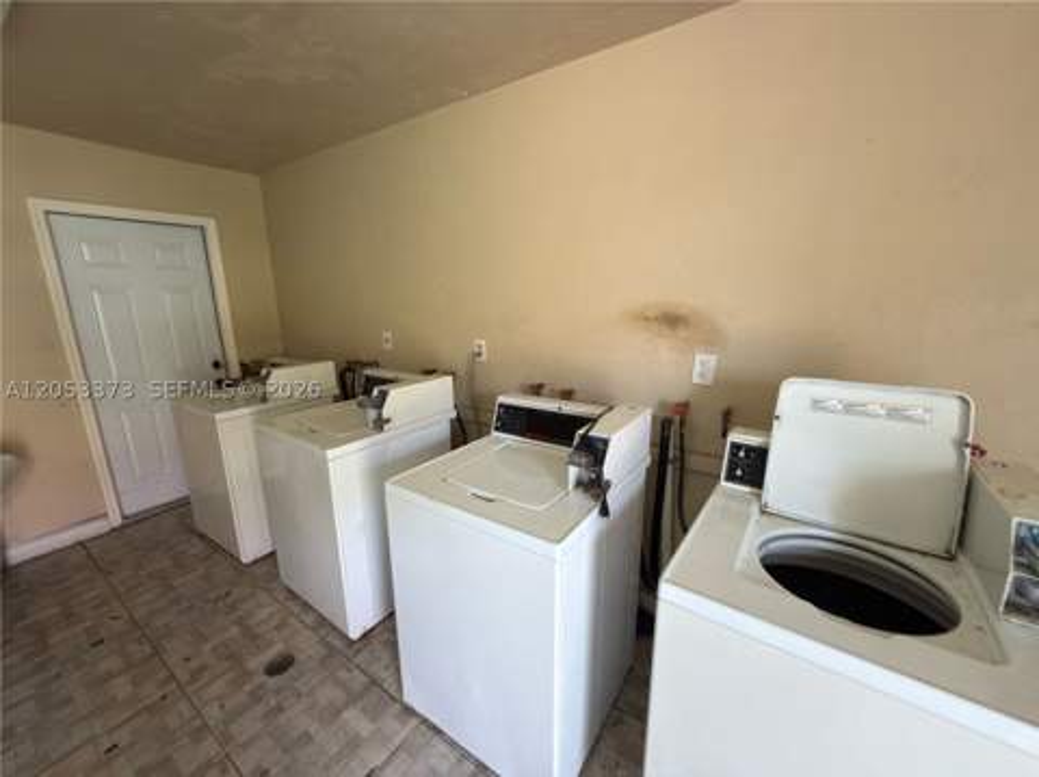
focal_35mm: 14
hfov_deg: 102.1
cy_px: 388
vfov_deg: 85.6
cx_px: 520
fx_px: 420
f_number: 2.2
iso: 80
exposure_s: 1/30
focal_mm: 2.22
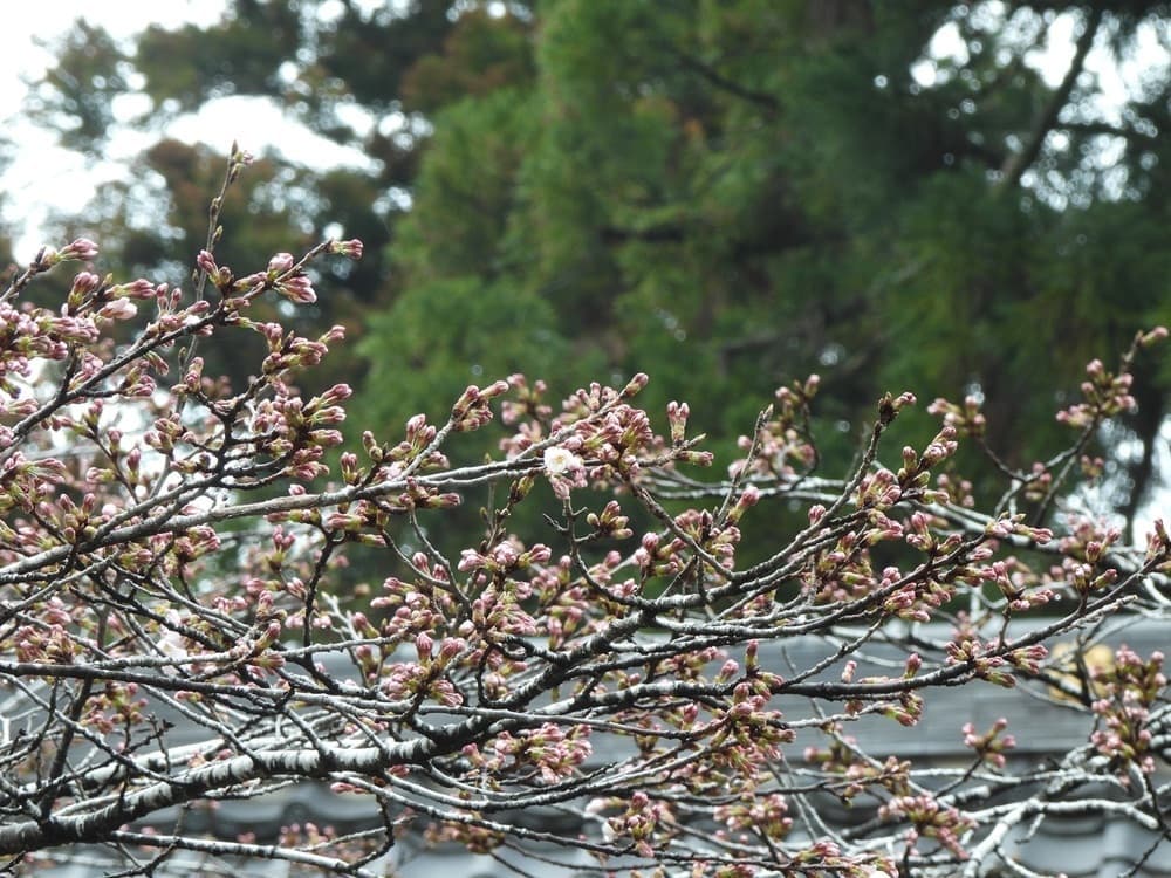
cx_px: 586
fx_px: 7442
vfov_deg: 6.8
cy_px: 439
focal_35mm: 220
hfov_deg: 9.0
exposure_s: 1/125
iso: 125
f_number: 5
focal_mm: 39.3
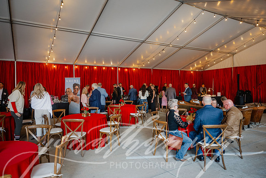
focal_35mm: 24
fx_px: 177
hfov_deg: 73.7
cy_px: 89
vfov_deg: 53.2
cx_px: 133
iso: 1000
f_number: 2.8
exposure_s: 1/80
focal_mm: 24
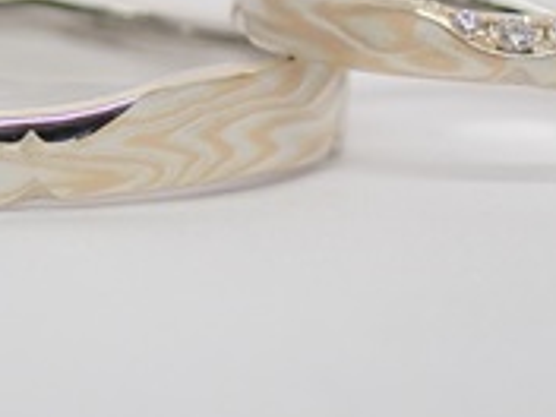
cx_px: 253
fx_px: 3164
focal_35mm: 197
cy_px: 87
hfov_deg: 10.0
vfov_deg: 7.5
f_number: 4.1
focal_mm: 13.65
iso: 200
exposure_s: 1/100
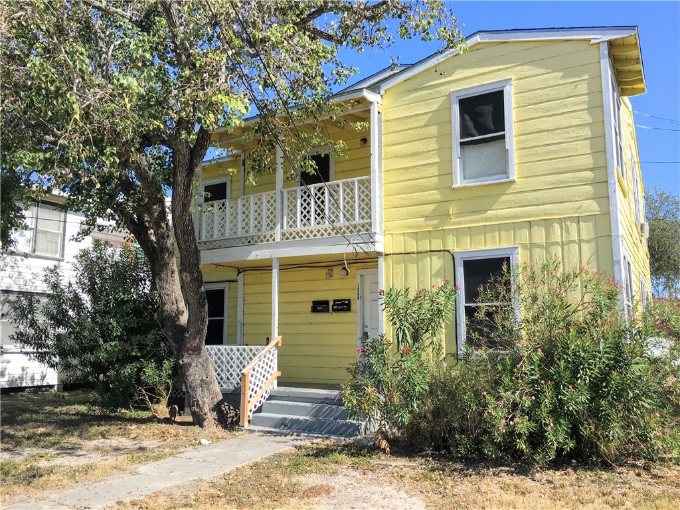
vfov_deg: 48.2
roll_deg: -0.1
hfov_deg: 61.7
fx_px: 570
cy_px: 255
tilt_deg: +8.8
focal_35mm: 29
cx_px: 340
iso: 25
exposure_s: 1/1202
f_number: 2.2
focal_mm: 4.15
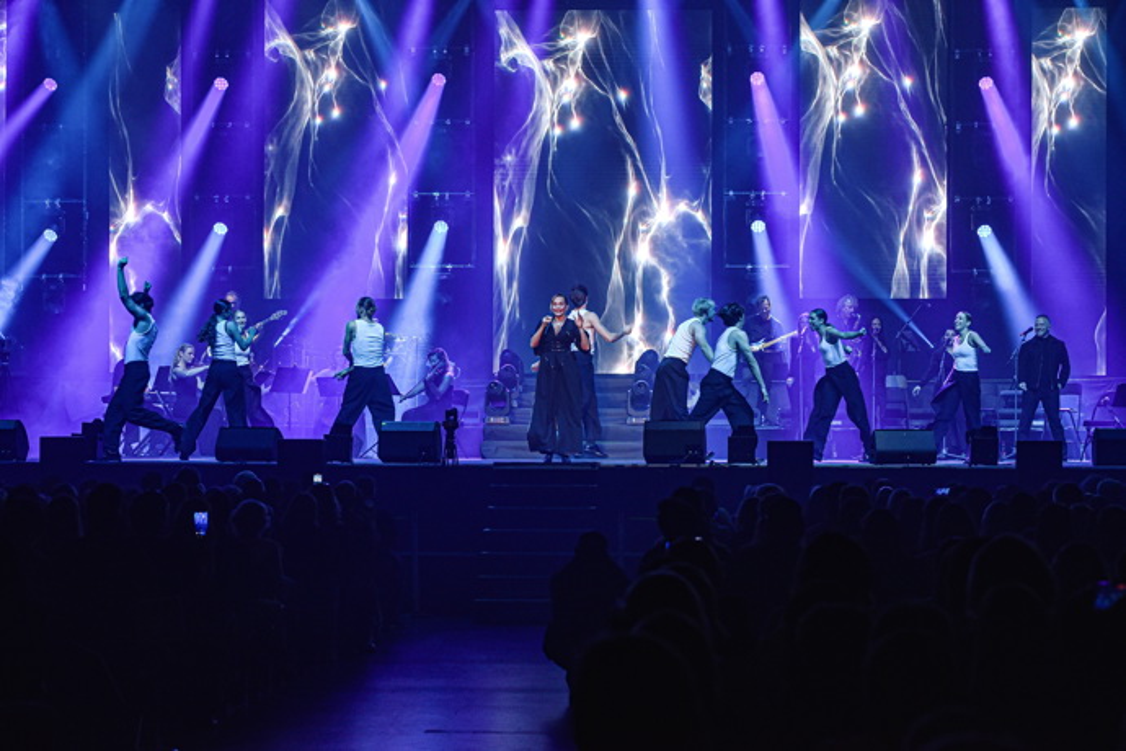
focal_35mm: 92
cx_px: 563
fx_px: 2877
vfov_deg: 14.9
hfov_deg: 22.1
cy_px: 376
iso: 800
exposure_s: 1/160
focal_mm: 92
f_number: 5.6
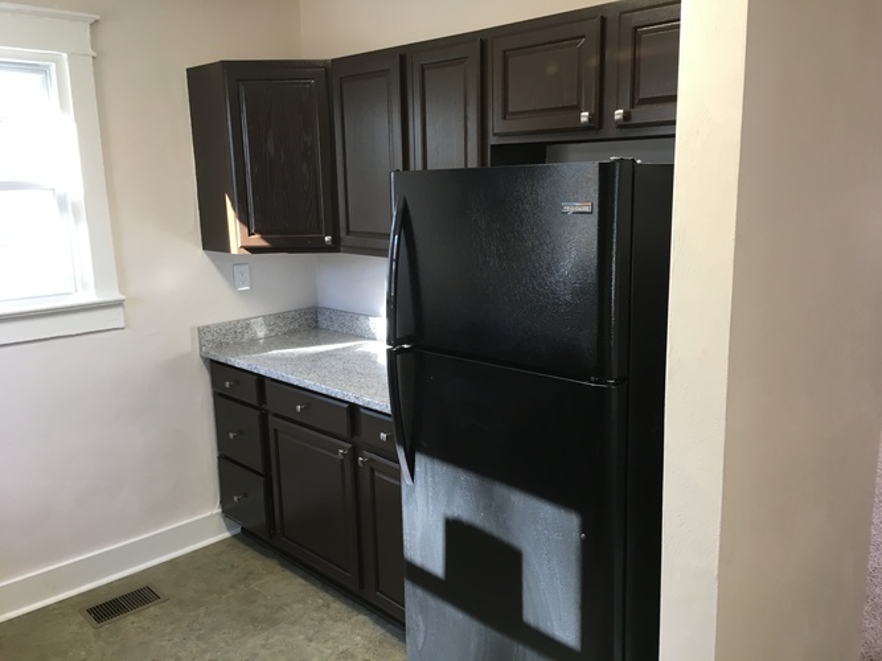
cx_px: 441
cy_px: 330
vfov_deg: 48.2
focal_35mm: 29
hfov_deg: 61.7
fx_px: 739
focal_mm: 4.15
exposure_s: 1/30
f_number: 2.2
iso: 80
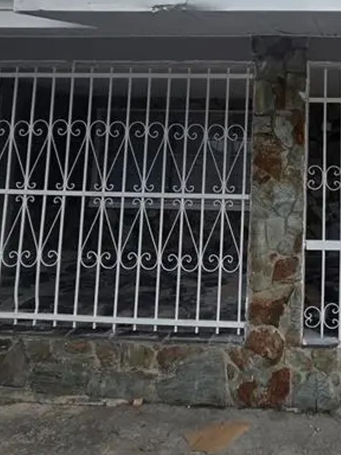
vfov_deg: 64.6
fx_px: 342
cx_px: 319
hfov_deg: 46.7
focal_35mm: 26
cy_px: 134
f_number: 2.2
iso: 50
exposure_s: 1/1387
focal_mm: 2.2
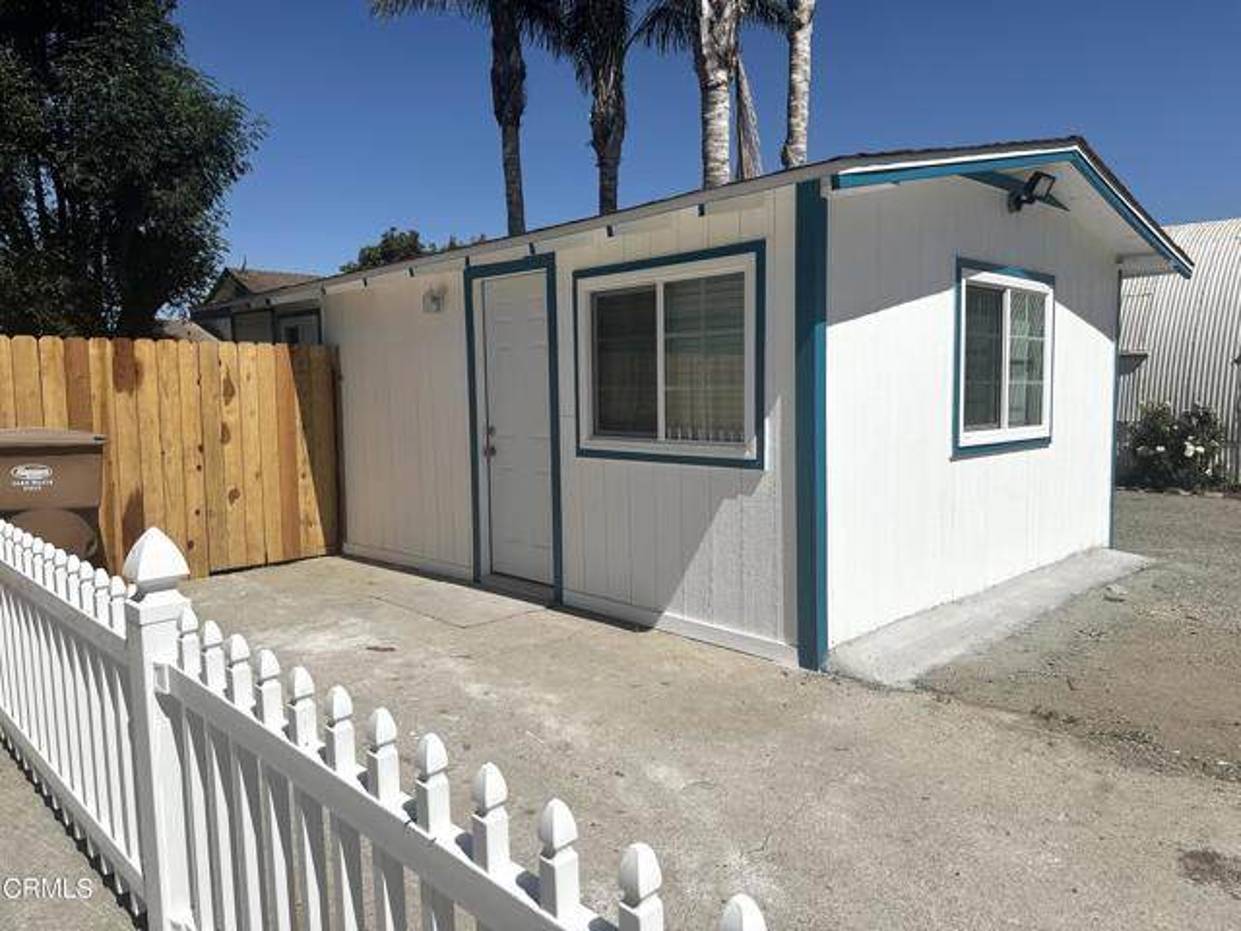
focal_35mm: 24
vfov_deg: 56.8
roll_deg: -0.2
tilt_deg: -4.3
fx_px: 860
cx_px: 620
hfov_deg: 71.6
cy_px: 466
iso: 80
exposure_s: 1/12048
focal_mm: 6.86
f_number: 1.78
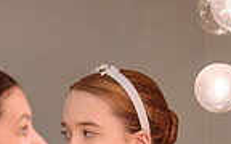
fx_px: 2720
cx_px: 141
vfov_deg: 3.0
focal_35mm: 432
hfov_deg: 4.9
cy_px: 268
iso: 1000
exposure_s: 1/400
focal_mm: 105
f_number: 2.8
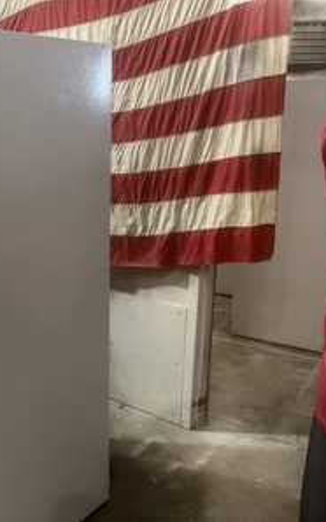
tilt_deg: -13.2
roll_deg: +2.8
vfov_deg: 52.8
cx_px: -12
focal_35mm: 37
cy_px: 261
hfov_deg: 31.4
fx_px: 526
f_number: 1.6
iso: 100
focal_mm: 5.1
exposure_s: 1/60
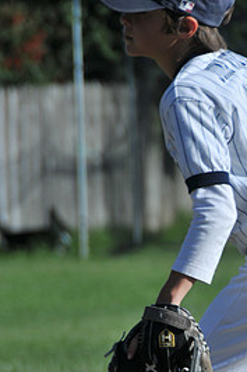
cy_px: 226
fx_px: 6726
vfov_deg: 3.2
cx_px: 260
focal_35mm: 651
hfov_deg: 2.1
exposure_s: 1/500
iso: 200
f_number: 5.6
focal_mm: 200
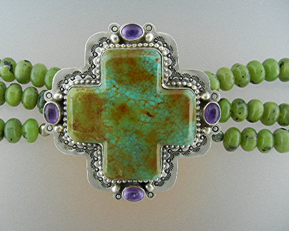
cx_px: 134
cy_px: 116
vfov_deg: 41.2
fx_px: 308
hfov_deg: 50.2
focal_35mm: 36
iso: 400
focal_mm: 6.2
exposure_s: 1/15.8
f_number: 3.6
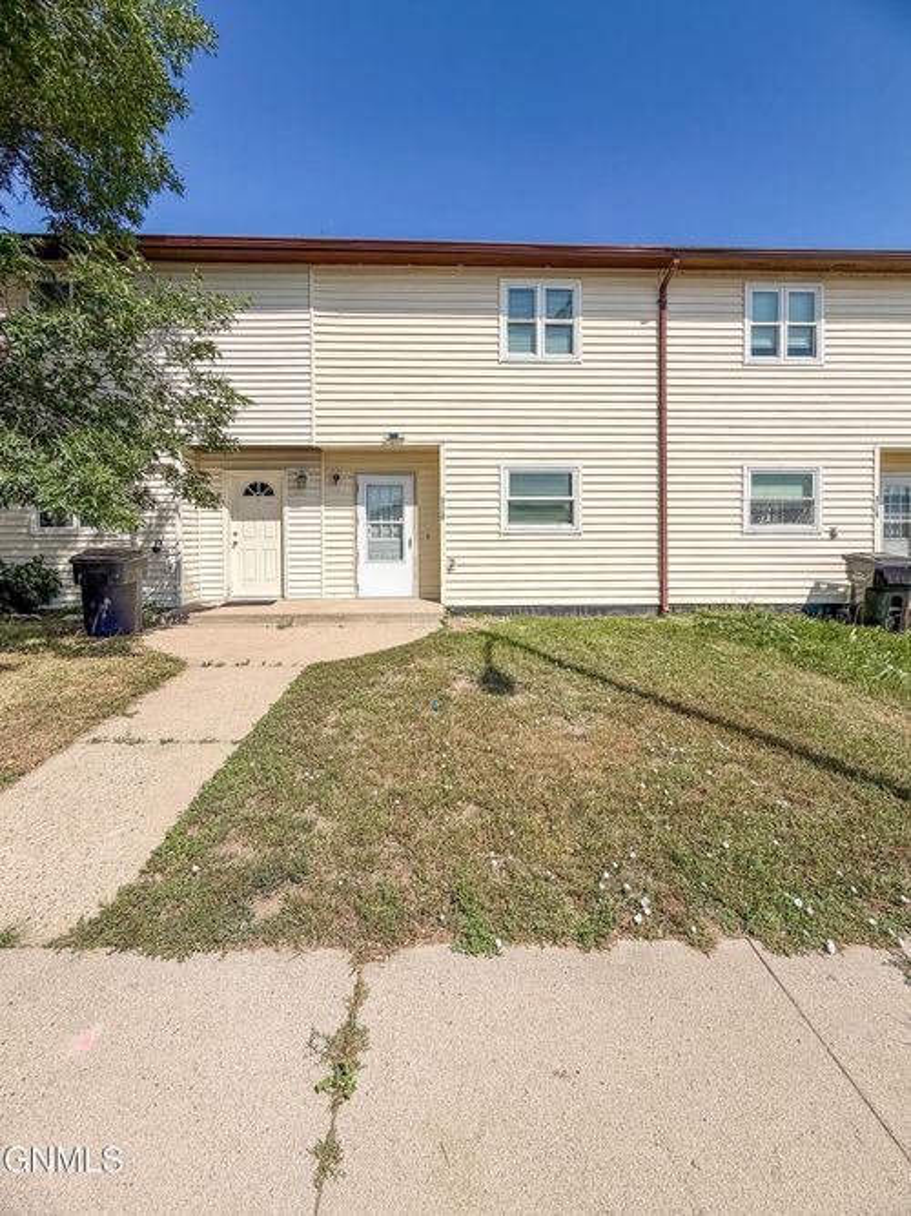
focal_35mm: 14
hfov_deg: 85.7
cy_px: 608
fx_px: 491
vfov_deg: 102.1
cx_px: 456
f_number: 2.2
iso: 20
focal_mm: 2.22
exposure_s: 1/1700
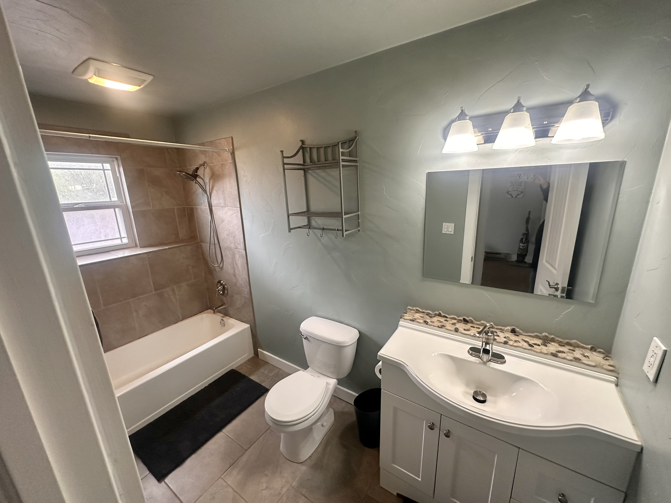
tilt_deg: -13.9
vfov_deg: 85.7
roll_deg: +1.2
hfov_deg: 102.1
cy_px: 252
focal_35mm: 14
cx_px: 336
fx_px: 271
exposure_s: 1/120
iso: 250
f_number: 2.2
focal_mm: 2.22
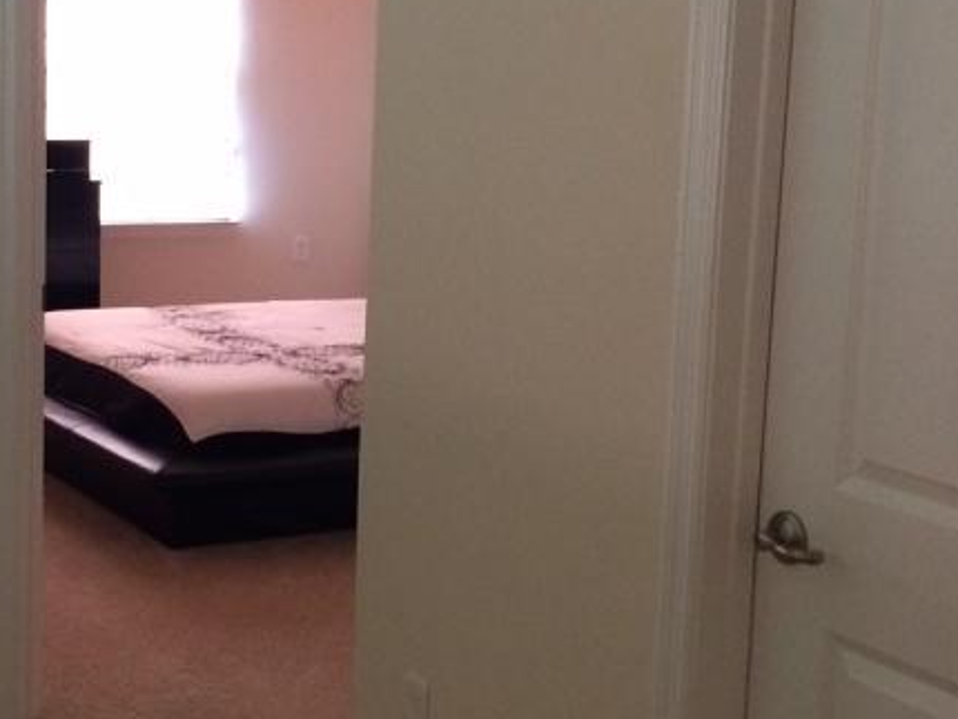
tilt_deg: -10.2
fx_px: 1911
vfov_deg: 21.3
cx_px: 261
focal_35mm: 69
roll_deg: -1.0
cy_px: 327
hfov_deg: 27.8
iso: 320
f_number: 2.2
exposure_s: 1/30
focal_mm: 4.15
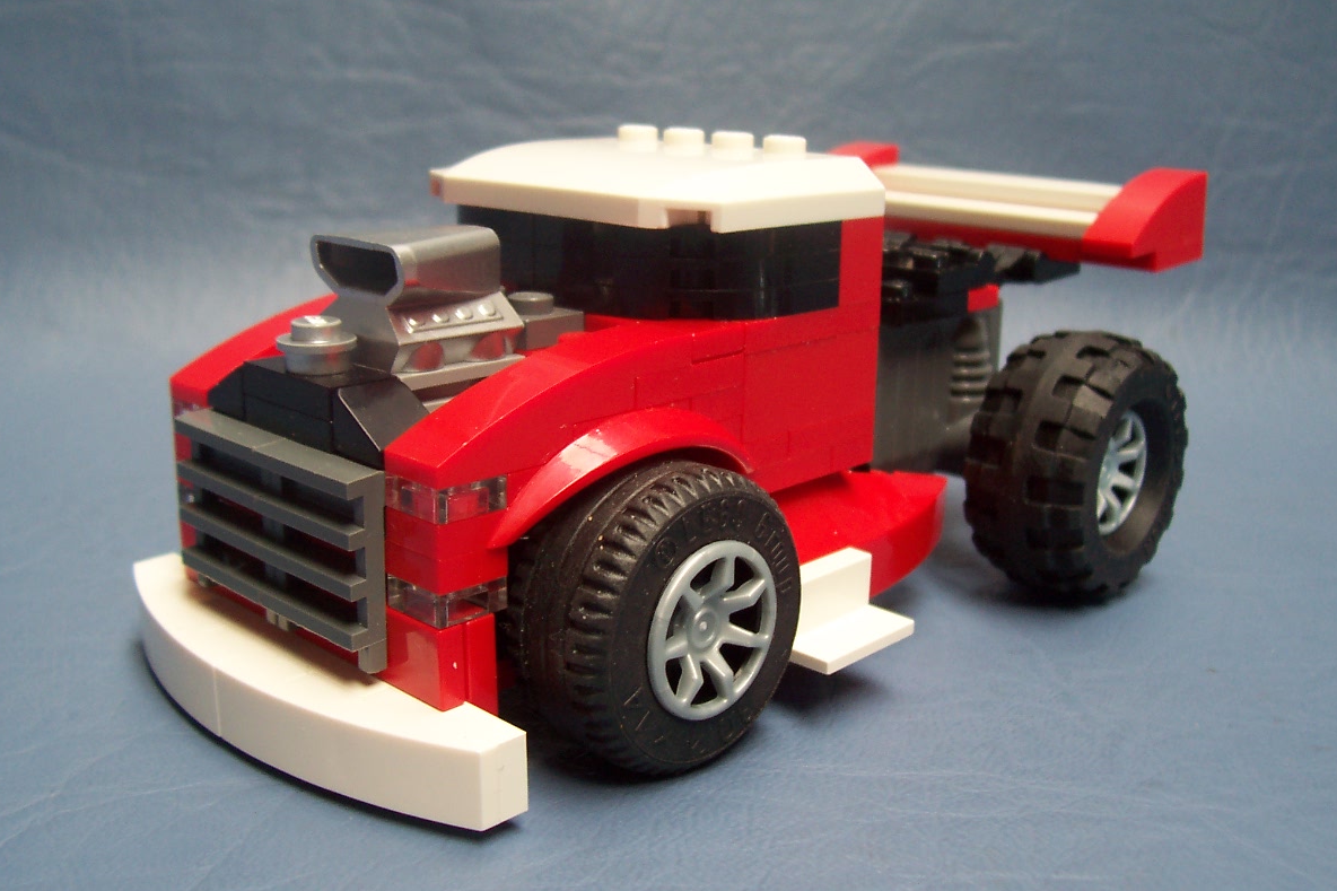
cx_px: 665
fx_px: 1448
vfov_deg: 34.2
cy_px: 435
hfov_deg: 49.6
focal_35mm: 39
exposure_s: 1/45
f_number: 2.8
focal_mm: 5.6
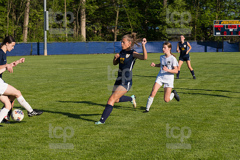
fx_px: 780
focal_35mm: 117
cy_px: 80
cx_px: 120
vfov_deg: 11.7
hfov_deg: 17.5
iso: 250
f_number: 5.6
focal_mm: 78
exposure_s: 1/1600
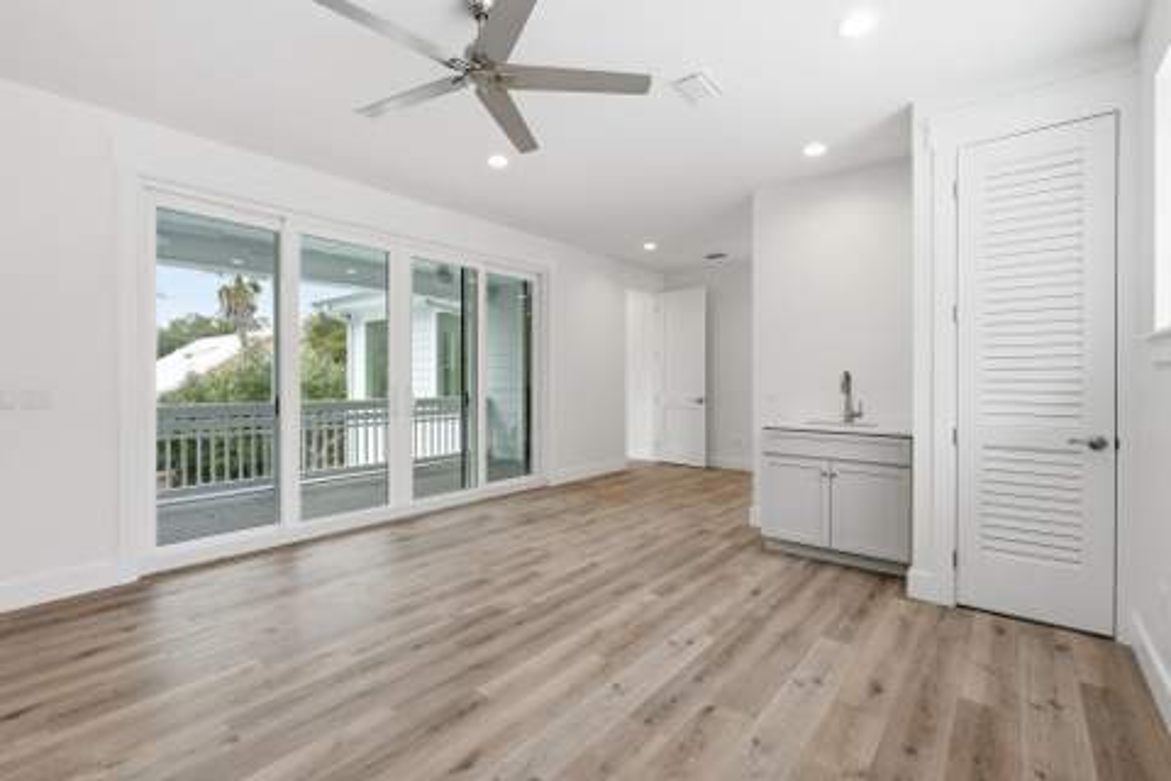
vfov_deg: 73.7
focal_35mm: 16
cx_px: 586
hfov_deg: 96.7
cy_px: 390
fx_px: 520
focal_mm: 16
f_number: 8
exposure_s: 1/1000
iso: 1250
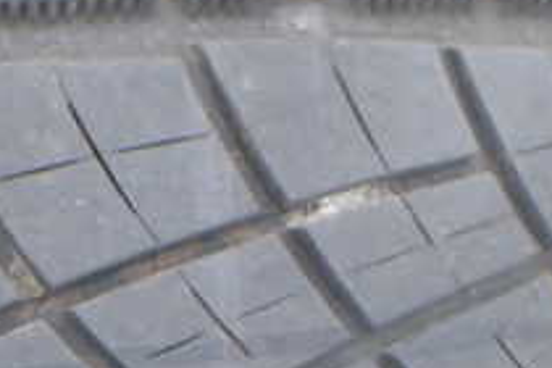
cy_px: 531
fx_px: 1365
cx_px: -60
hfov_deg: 21.6
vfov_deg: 14.5
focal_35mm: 89
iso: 125
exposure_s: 1/125
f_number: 2.3
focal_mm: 5.4
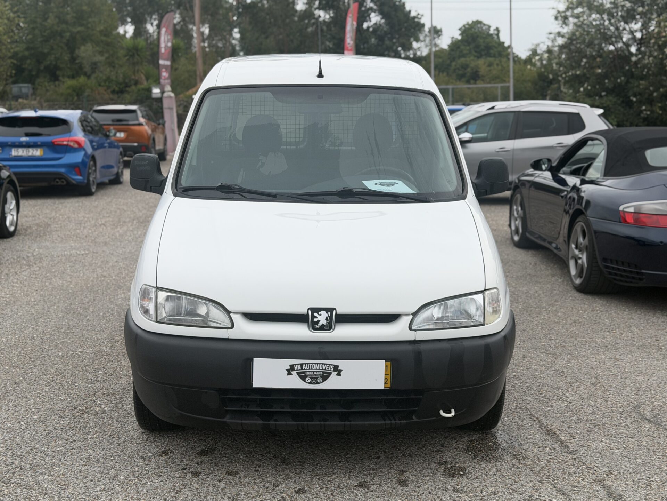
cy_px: 250
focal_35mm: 48
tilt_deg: -9.4
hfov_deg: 39.7
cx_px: 334
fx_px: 925
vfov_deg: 30.3
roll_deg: +2.7
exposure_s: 1/2273
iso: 64
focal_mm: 6.76
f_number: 1.78
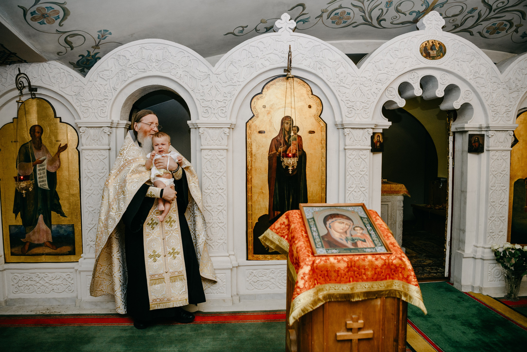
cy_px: 176
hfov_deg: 71.7
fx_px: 364
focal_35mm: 25
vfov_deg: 51.5
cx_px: 264
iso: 500
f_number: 3.5
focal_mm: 24
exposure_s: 1/160
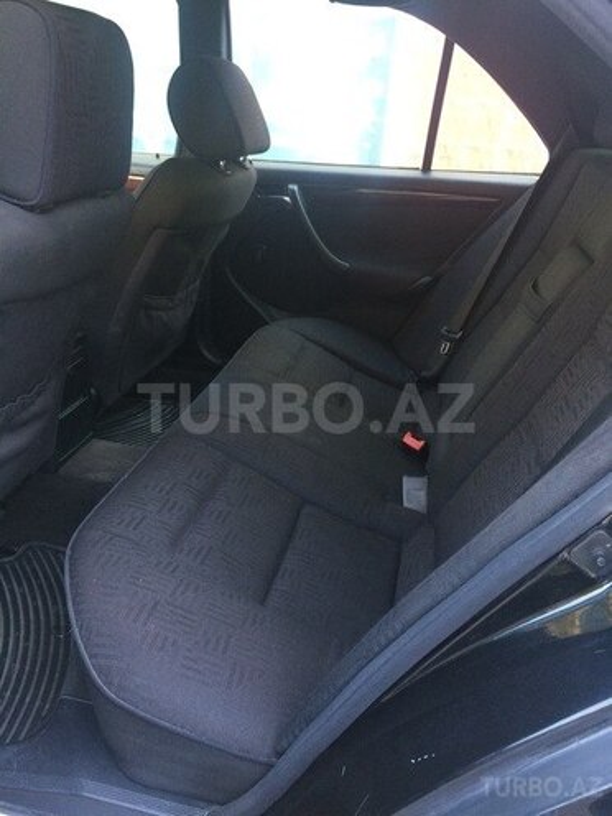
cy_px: 408
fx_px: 684
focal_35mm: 29
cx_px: 306
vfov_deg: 61.7
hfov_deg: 48.2
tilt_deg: -24.0
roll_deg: -5.0
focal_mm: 4.15
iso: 125
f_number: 2.2
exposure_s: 1/33
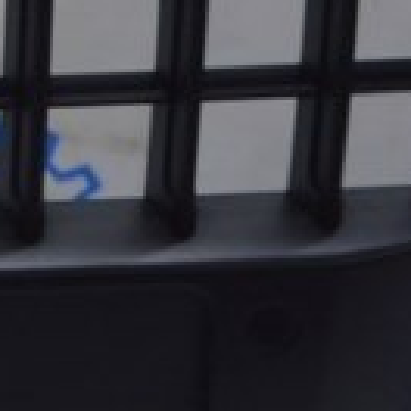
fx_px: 2391
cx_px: -862
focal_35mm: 178
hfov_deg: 8.2
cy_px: -198
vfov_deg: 9.6
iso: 400
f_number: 5.6
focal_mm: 18
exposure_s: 1/30
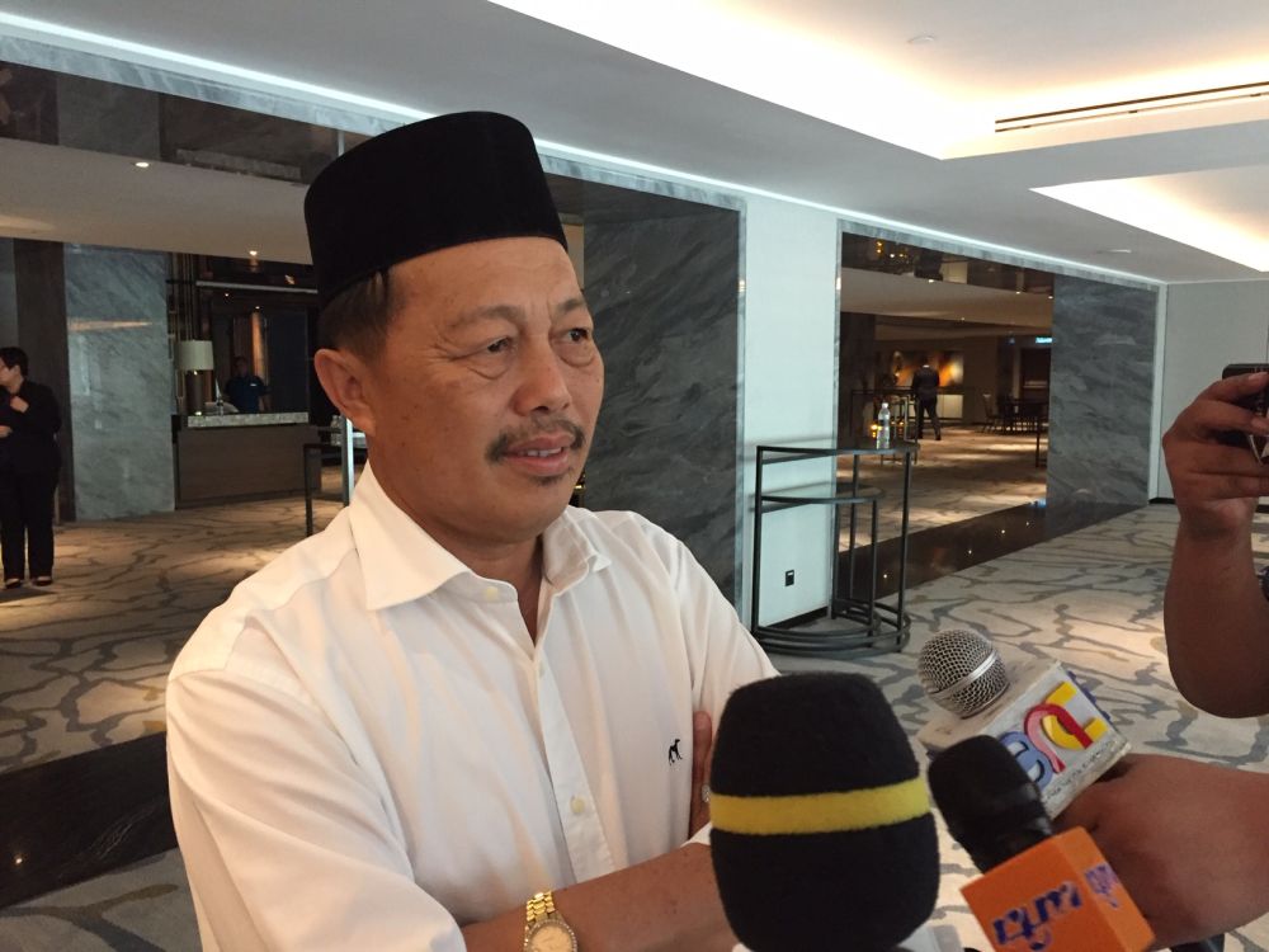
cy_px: 476
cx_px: 634
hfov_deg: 61.7
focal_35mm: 29
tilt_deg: -6.5
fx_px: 1063
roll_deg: -1.5
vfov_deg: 48.2
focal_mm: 4.15
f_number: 2.2
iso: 250
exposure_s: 1/17
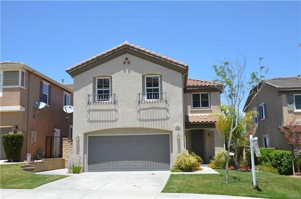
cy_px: 100
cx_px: 150
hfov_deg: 46.5
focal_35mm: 42
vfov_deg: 31.7
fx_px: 350
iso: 200
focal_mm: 28
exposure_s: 1/320
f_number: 9
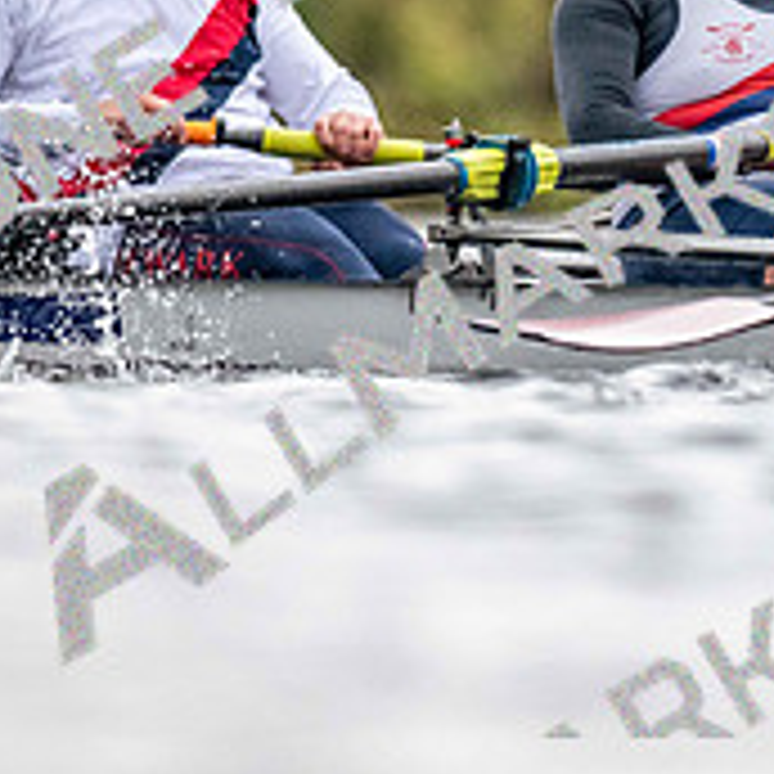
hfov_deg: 1.0
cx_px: 958
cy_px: -34
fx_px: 43612
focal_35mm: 1724
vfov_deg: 1.0
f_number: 4
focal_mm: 600
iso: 3600
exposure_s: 1/2500
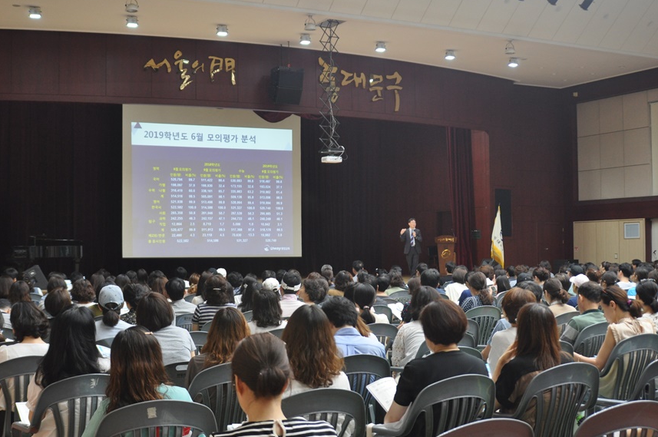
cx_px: 296
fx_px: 894
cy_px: 237
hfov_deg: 40.3
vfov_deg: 27.4
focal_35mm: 49
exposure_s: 1/30
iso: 800
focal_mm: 28
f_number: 4
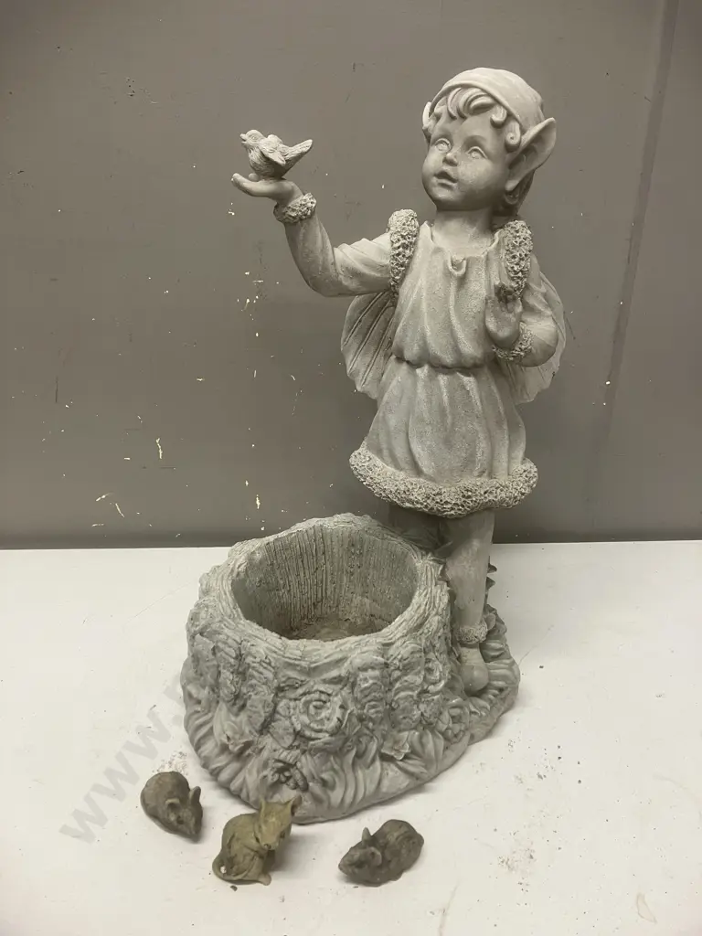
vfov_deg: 63.4
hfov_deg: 49.7
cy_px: 468
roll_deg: -2.1
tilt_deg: -22.3
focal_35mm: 28
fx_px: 757
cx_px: 351
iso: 64
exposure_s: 1/50
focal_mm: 3.99
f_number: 1.8
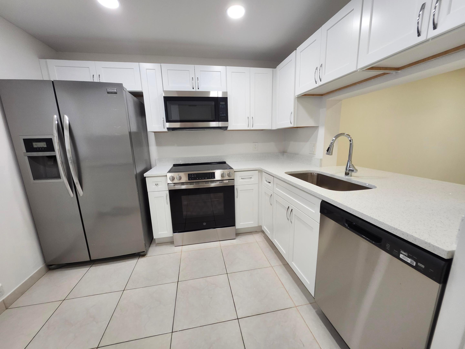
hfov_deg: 106.2
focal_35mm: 13
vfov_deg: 89.9
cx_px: 232
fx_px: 175
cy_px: 174
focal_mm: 1.74
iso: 100
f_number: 2.2
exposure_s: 1/60
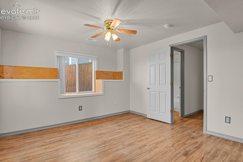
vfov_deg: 67.4
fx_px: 122
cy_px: 83
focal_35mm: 18
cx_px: 119
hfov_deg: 90.0
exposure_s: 2
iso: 250
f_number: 6.3
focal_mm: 17
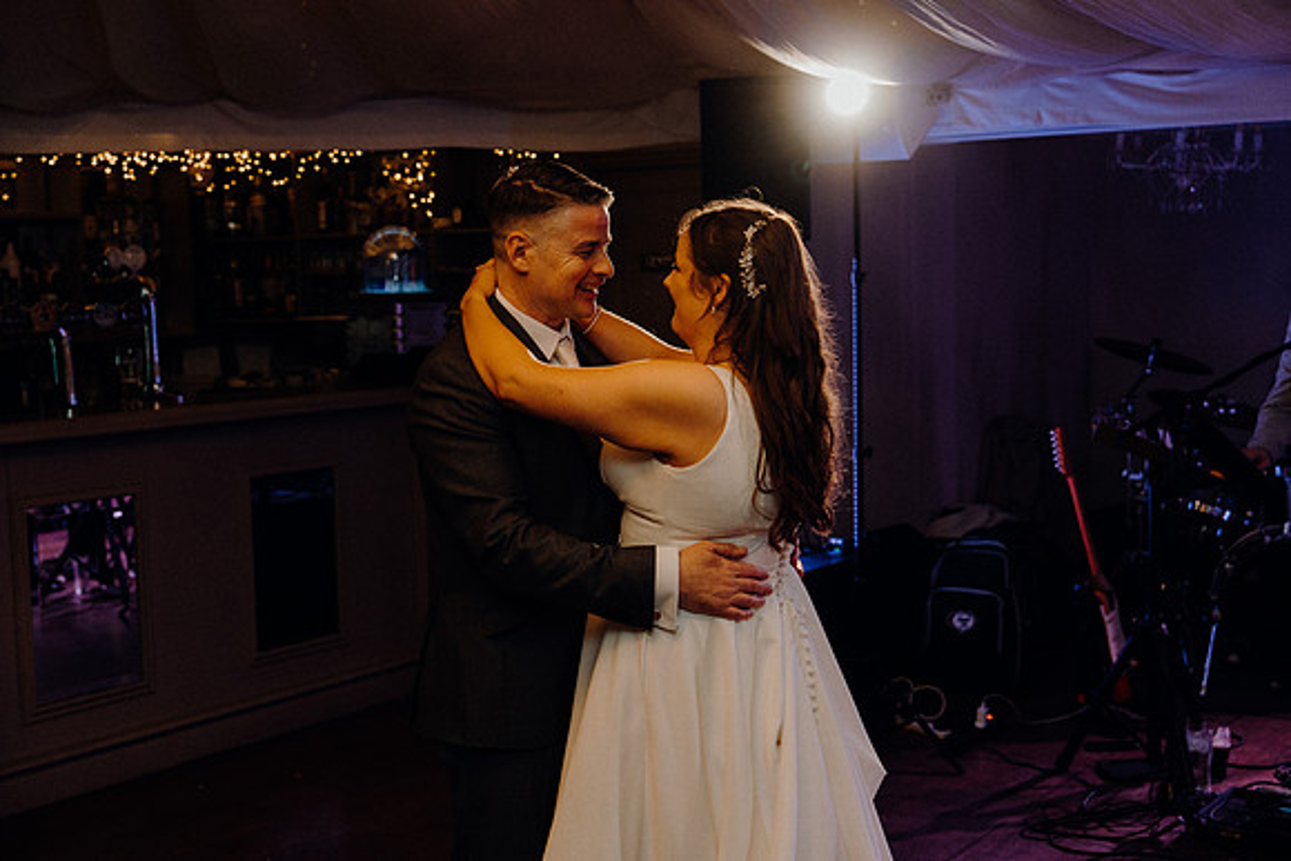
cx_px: 646
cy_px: 430
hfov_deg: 43.6
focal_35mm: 45
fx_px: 1614
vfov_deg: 29.9
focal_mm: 45
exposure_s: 1/160
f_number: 3.5
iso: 2500
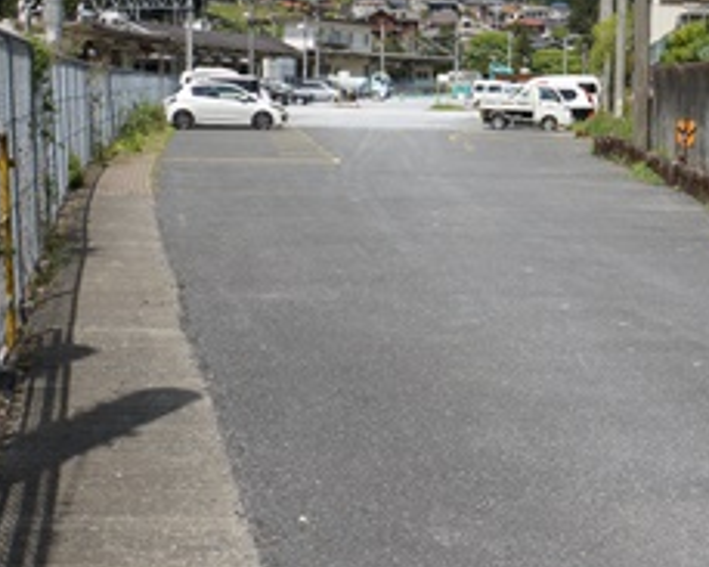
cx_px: 446
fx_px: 1268
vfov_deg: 25.2
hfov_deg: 31.1
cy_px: 253
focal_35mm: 60
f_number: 11
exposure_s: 1/125
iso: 100
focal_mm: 20.5
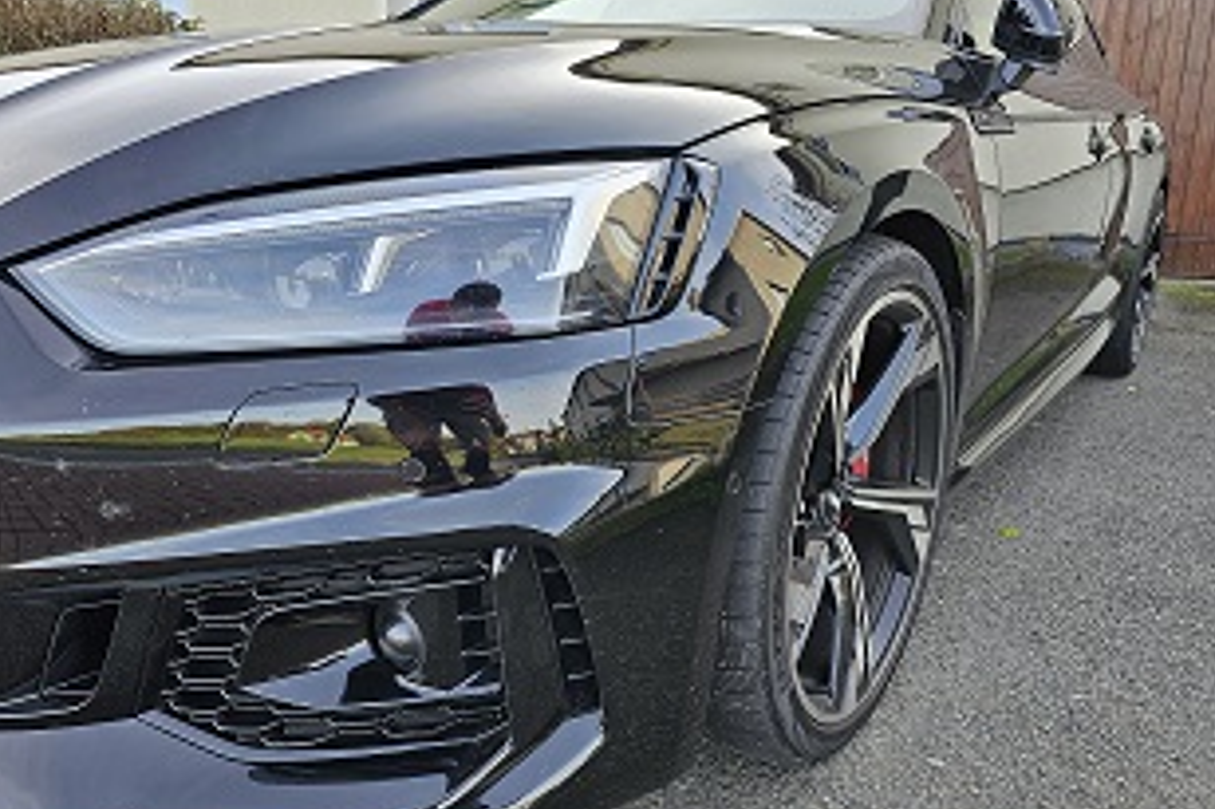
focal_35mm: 28
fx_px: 944
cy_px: 446
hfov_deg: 65.5
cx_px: 615
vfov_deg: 46.3
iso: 64
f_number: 1.7
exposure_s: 1/359
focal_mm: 6.3
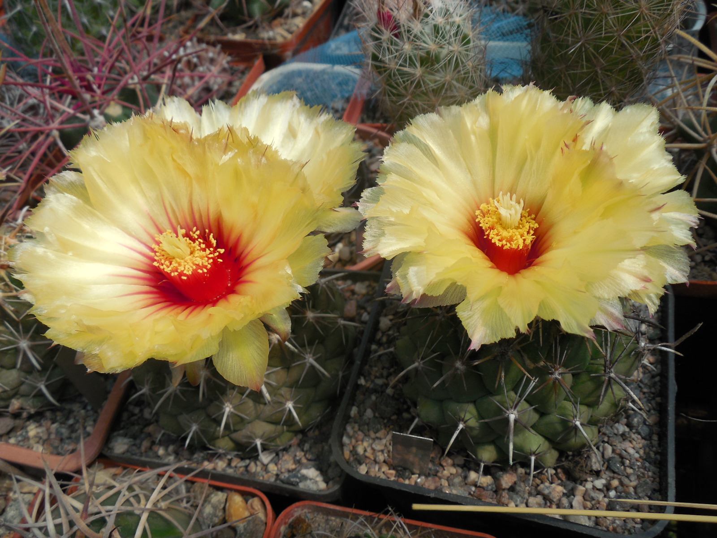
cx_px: 358
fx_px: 642
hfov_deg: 58.4
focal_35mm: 31
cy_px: 269
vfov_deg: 45.4
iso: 125
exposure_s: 1/1250
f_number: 3.6
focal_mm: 5.6
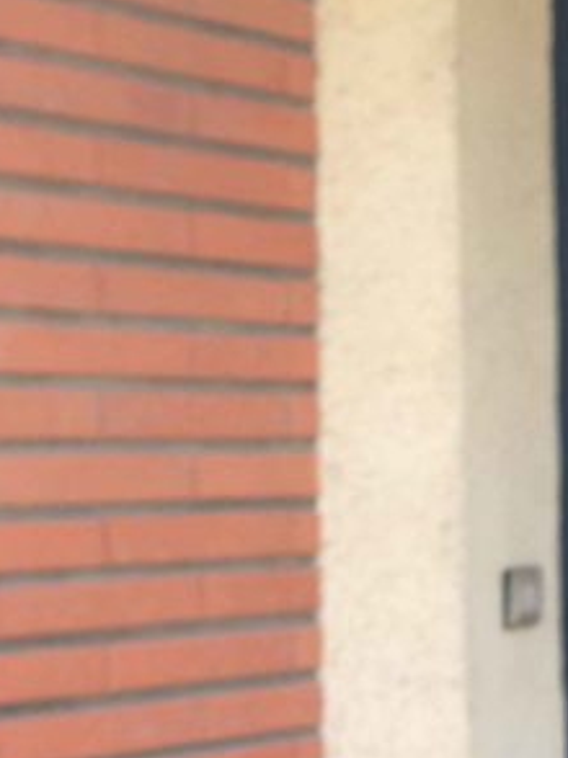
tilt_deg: -2.1
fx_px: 2520
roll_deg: -0.9
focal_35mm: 115
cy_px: 474
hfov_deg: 12.1
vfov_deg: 17.1
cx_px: 927
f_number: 2.4
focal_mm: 4.12
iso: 50
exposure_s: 1/181
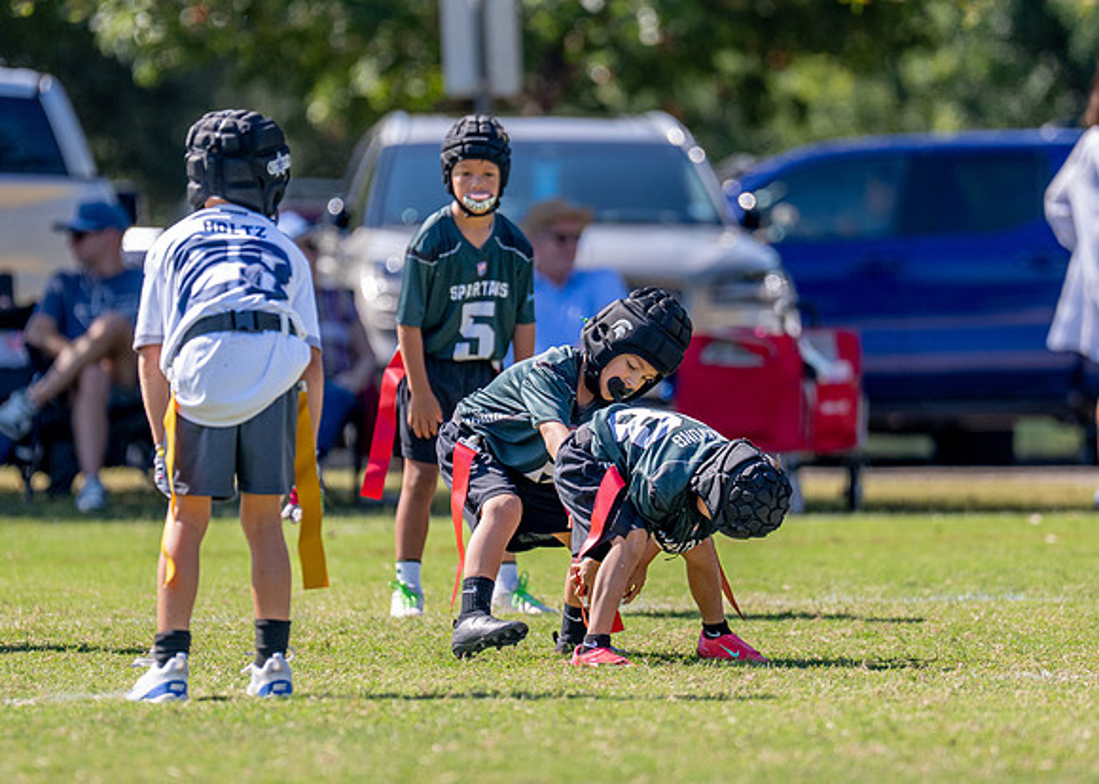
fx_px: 11972
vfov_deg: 3.8
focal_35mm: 384
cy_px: 402
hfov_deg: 5.3
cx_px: 545
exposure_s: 1/2000
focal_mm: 200
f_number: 2.8
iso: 200
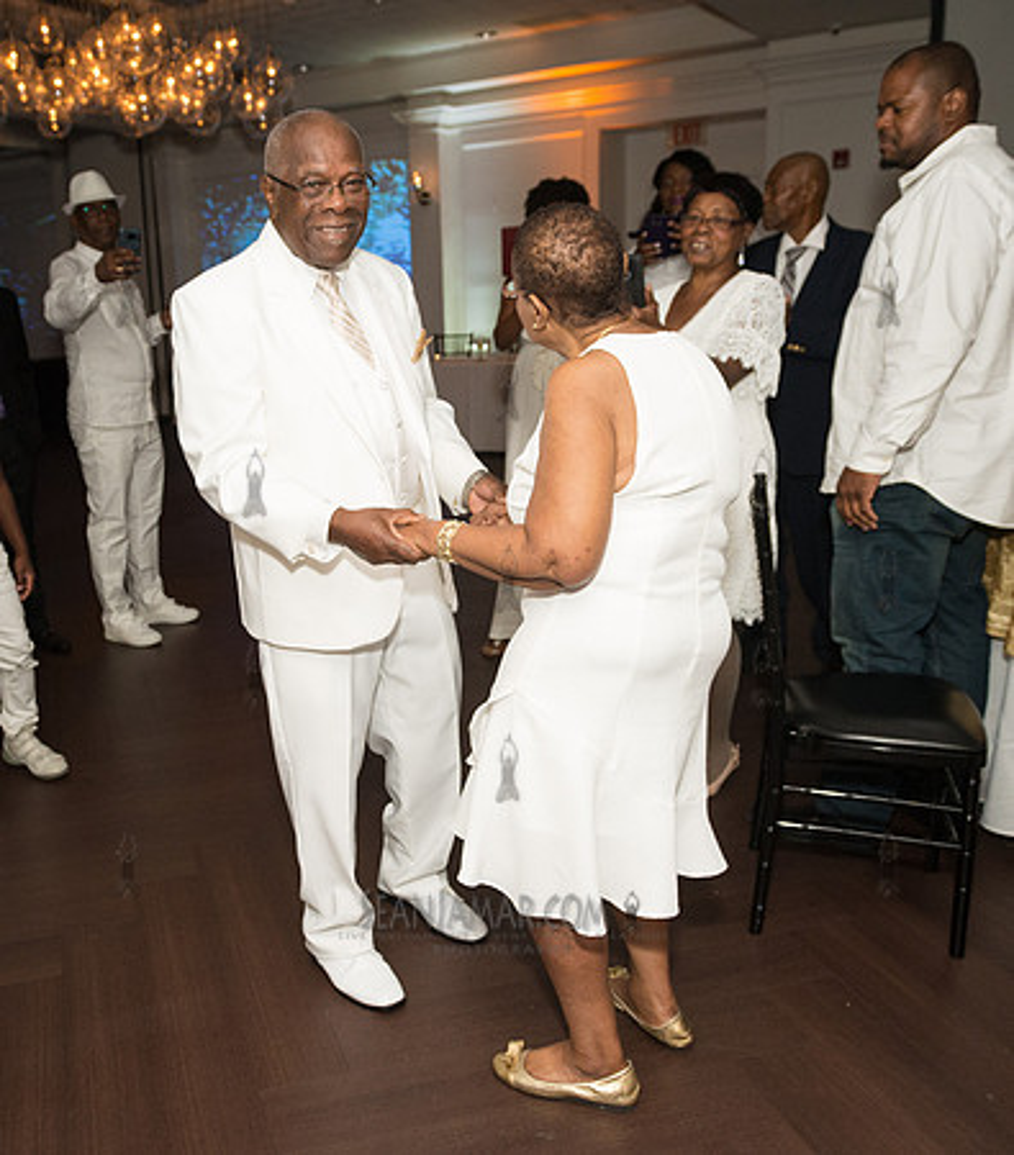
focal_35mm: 33
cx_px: 345
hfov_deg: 46.7
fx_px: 1155
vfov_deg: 53.1
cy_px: 578
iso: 2500
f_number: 4
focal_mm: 24
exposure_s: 1/400
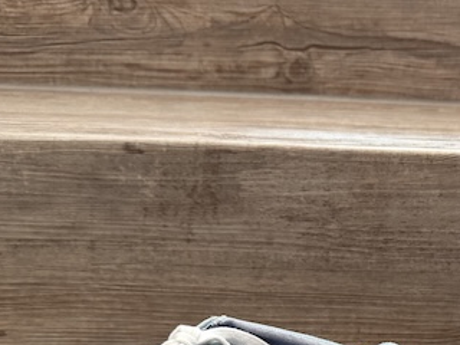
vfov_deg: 22.7
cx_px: 398
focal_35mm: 60
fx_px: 797
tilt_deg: -26.0
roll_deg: -2.6
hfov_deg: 31.0
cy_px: 402
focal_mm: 6.76
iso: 200
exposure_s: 1/62
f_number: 1.78
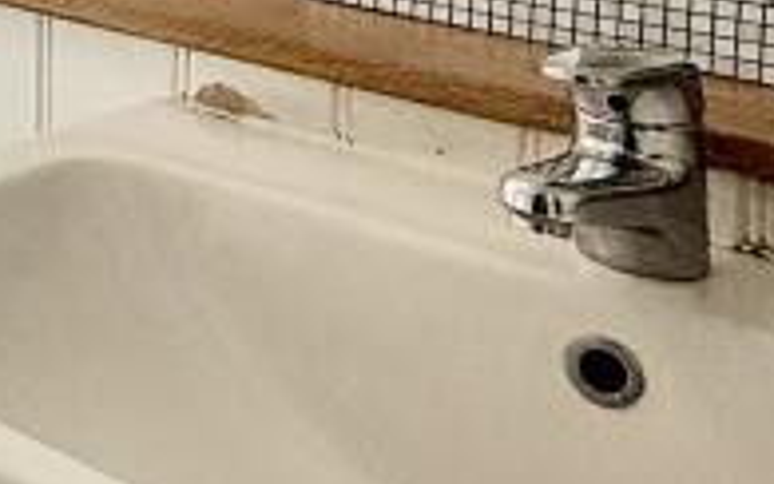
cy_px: -385
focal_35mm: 78
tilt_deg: -0.8
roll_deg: -0.4
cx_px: -532
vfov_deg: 14.7
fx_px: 1646
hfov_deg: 20.5
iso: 64
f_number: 2.2
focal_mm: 2.22
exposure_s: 1/390
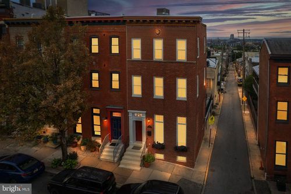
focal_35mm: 22
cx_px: 146
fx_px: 178
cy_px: 97
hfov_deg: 78.6
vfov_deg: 57.2
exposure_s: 1/40
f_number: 2.8
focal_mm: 8.38
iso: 100
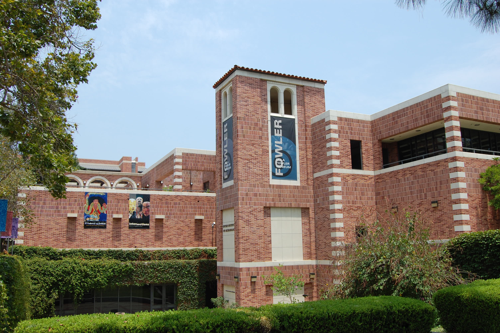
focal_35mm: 33
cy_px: 166
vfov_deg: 39.9
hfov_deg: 57.3
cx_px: 250
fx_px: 458
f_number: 9
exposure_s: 1/320
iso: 200
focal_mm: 22
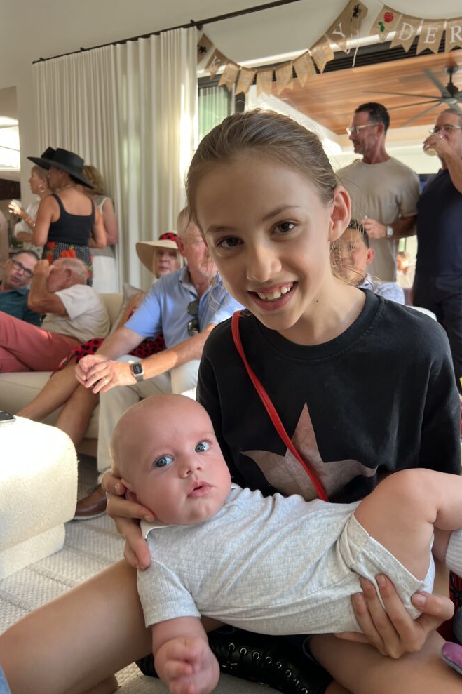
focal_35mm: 28
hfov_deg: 46.2
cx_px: 267
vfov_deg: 65.5
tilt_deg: -6.6
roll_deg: +0.2
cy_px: 358
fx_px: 539
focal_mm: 5.7
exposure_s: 1/120
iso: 125
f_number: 1.5
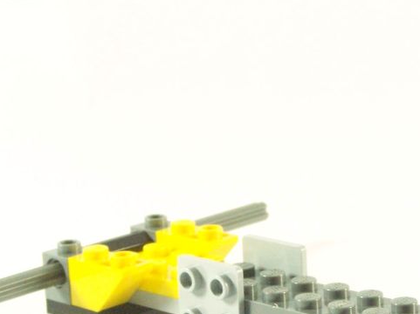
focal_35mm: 147
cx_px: 306
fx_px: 1782
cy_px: 277
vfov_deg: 10.0
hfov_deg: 13.4
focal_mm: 11.5
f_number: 4
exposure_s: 1/60
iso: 400
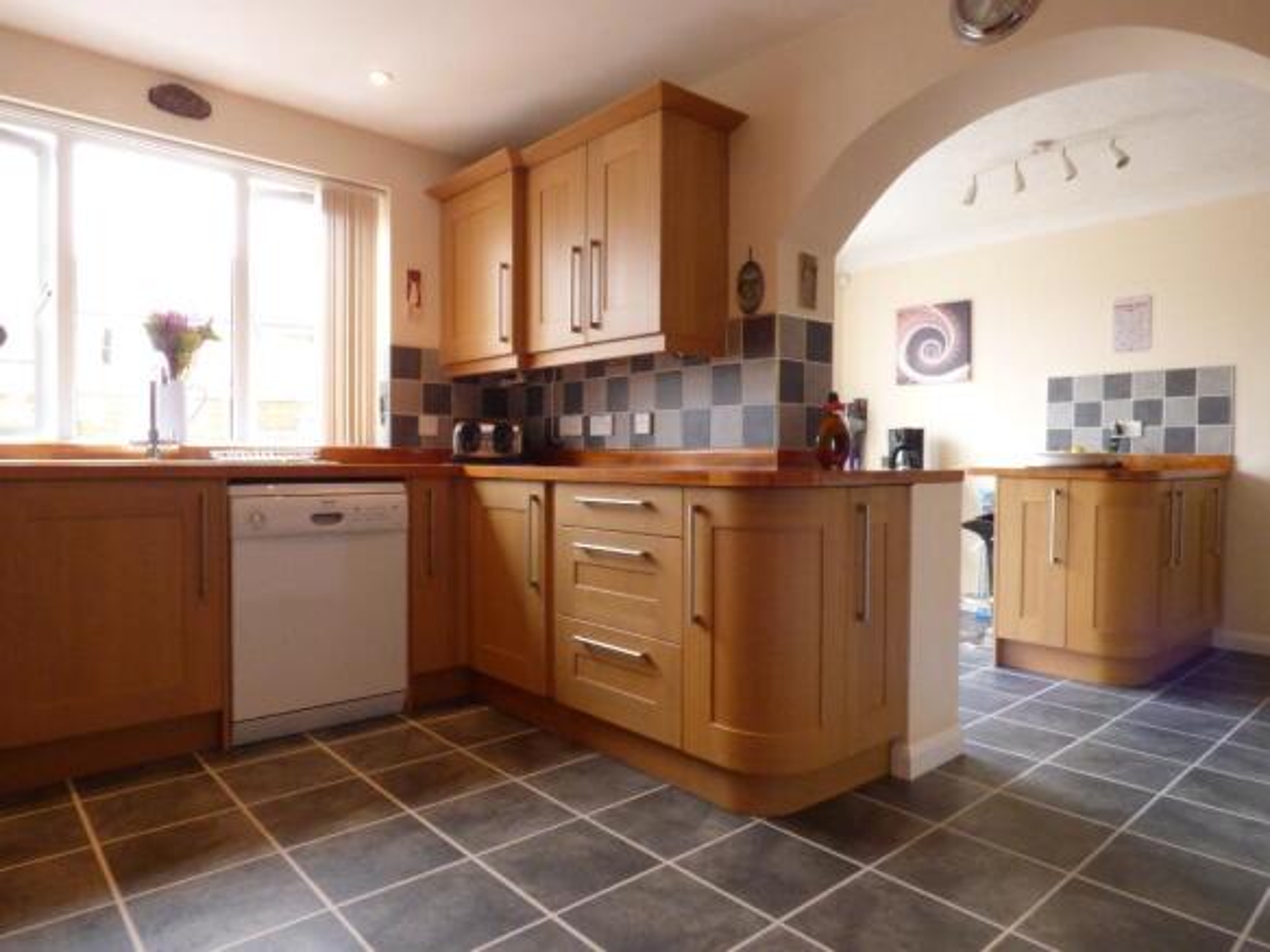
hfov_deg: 81.8
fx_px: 734
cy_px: 476
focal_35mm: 20
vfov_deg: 66.0
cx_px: 635
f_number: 8
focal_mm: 3.58
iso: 400
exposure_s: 1/15
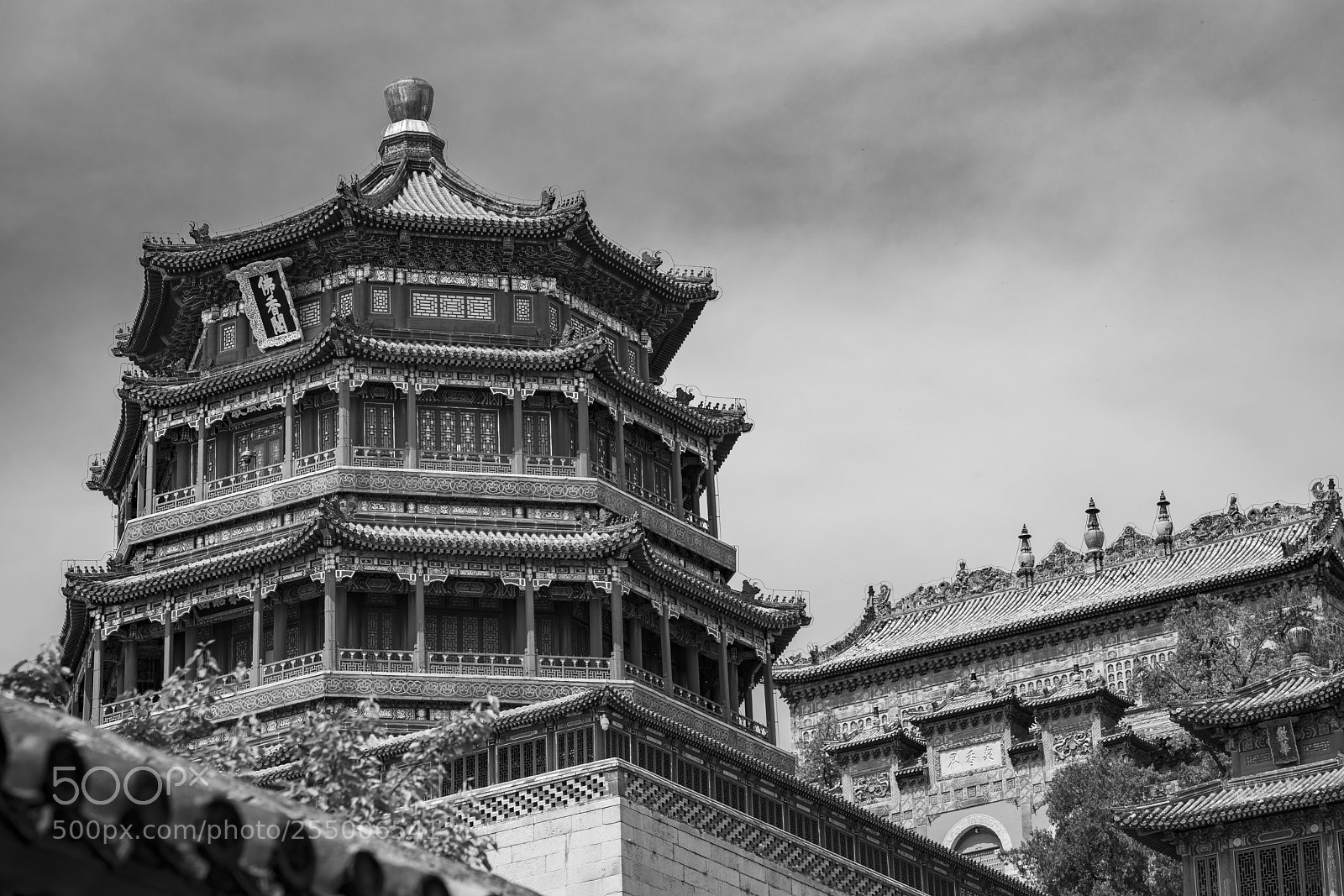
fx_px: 5040
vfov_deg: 10.2
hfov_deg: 15.2
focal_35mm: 135
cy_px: 448
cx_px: 672
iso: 100
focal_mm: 135
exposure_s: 1/320
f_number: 8
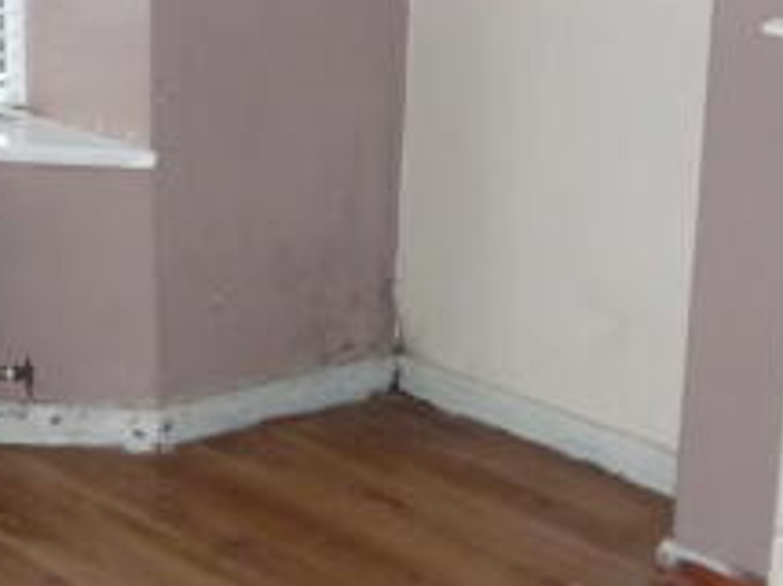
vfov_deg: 16.4
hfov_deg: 21.7
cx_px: 251
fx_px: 2033
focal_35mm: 90
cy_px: 229
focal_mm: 5.5
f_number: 2.8
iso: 200
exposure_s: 1/30
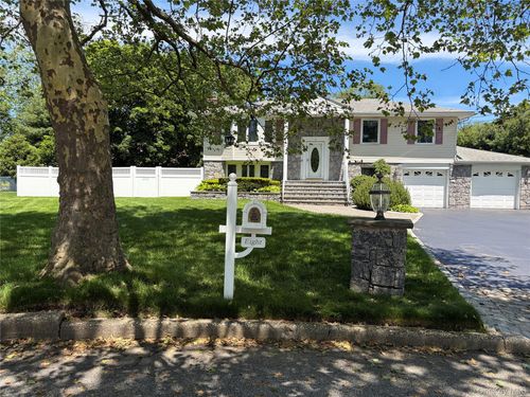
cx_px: 265
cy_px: 198
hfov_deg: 67.3
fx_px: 398
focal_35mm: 26
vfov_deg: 53.1
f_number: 1.6
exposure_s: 1/1751
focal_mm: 5.96
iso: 50
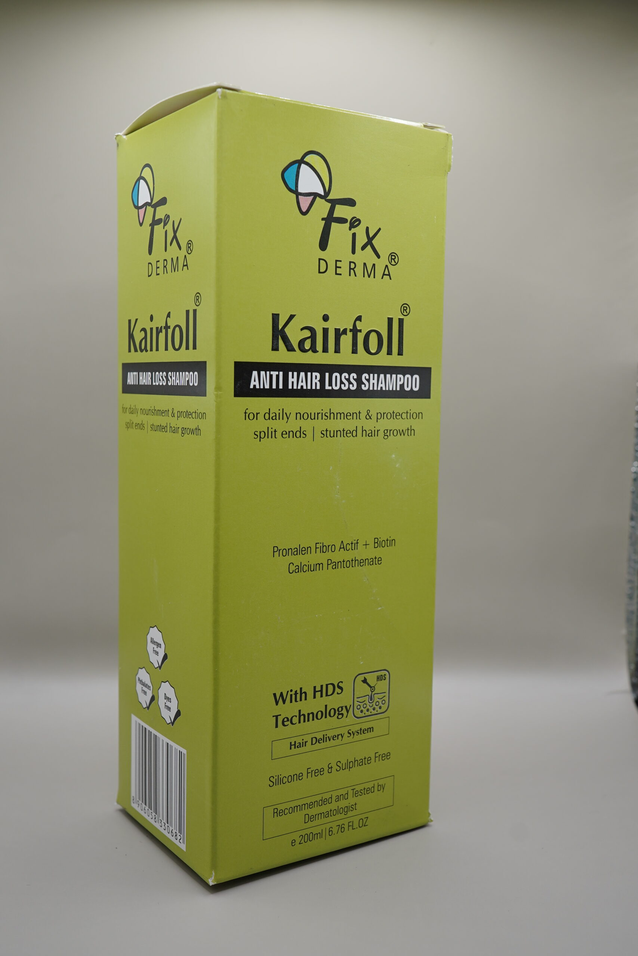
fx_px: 957
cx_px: 319
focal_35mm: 36
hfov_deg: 36.9
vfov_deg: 53.1
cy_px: 478
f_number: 6.3
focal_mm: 24
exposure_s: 1/80
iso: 200
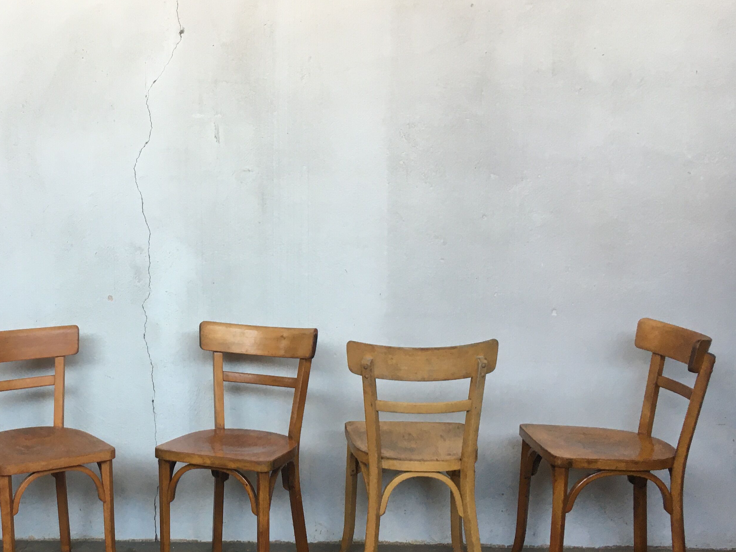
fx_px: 999
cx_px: 145
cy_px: 315
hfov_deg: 38.9
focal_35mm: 47
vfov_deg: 30.8
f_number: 2.2
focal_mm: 4.15
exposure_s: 1/33
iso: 64
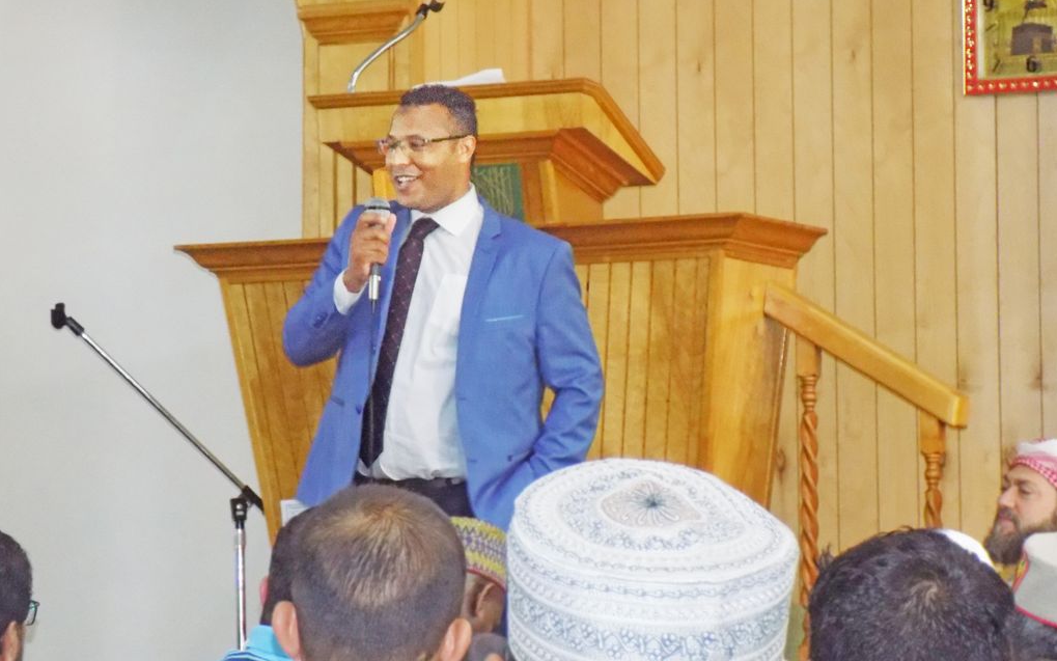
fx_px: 3284
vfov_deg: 11.5
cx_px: 530
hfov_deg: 18.3
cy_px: 362
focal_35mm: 114
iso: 720
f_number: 4.7
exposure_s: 1/30
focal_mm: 19.1
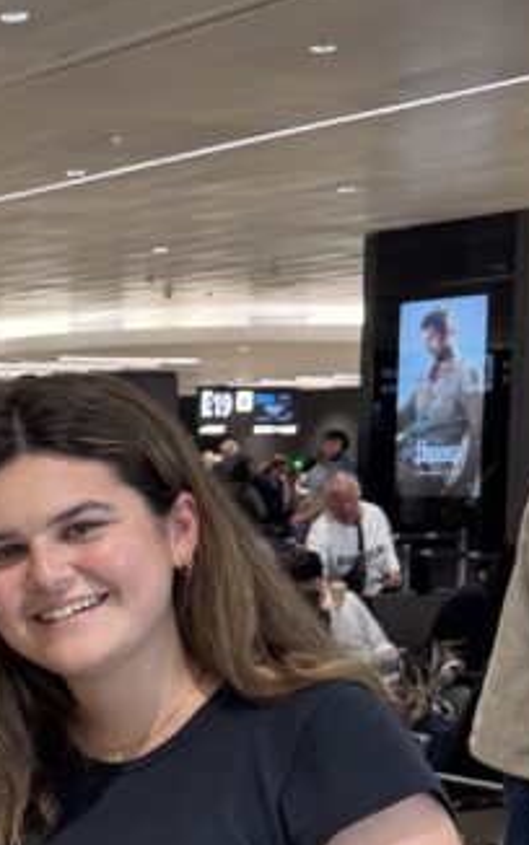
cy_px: 648
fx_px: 1844
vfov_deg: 25.5
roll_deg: +0.2
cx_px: -347
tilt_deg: -5.5
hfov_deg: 14.8
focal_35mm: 80
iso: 125
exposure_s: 1/50
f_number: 1.78
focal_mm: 6.76
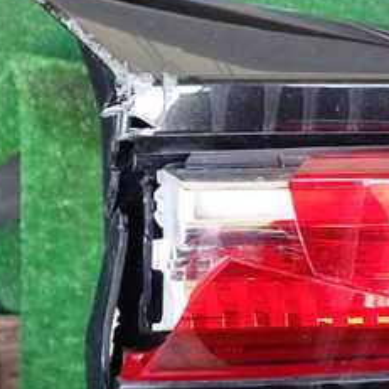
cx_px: 264
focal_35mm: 69
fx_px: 877
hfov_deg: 24.9
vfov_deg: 25.0
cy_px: 194
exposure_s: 1/50
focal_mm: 5.4
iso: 200
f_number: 2.3
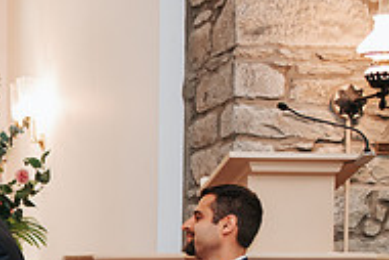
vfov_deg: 12.1
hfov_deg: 17.2
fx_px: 1189
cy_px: 335
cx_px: -150
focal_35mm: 110
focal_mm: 35
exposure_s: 1/200
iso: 1000
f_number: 2.8
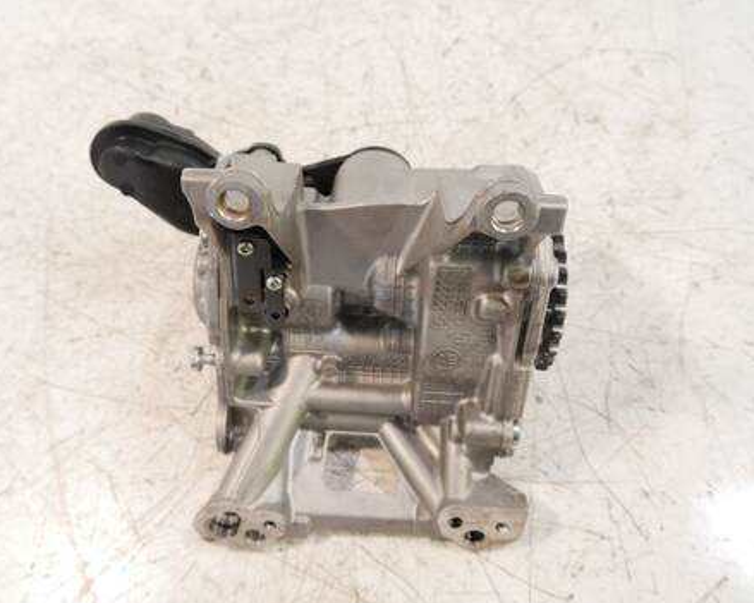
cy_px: 308
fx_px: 714
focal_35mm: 32
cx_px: 349
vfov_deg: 45.8
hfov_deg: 55.6
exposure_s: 1/60
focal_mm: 15
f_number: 3.5
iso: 800
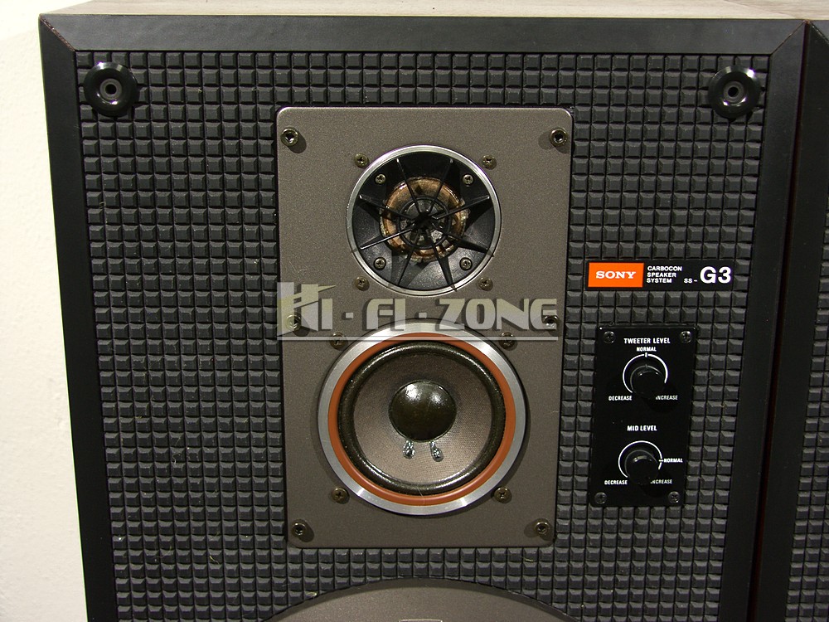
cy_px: 311
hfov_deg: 38.2
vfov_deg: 29.1
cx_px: 414
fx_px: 1197
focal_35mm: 50
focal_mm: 12.9
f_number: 2.5
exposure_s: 1/50
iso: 50
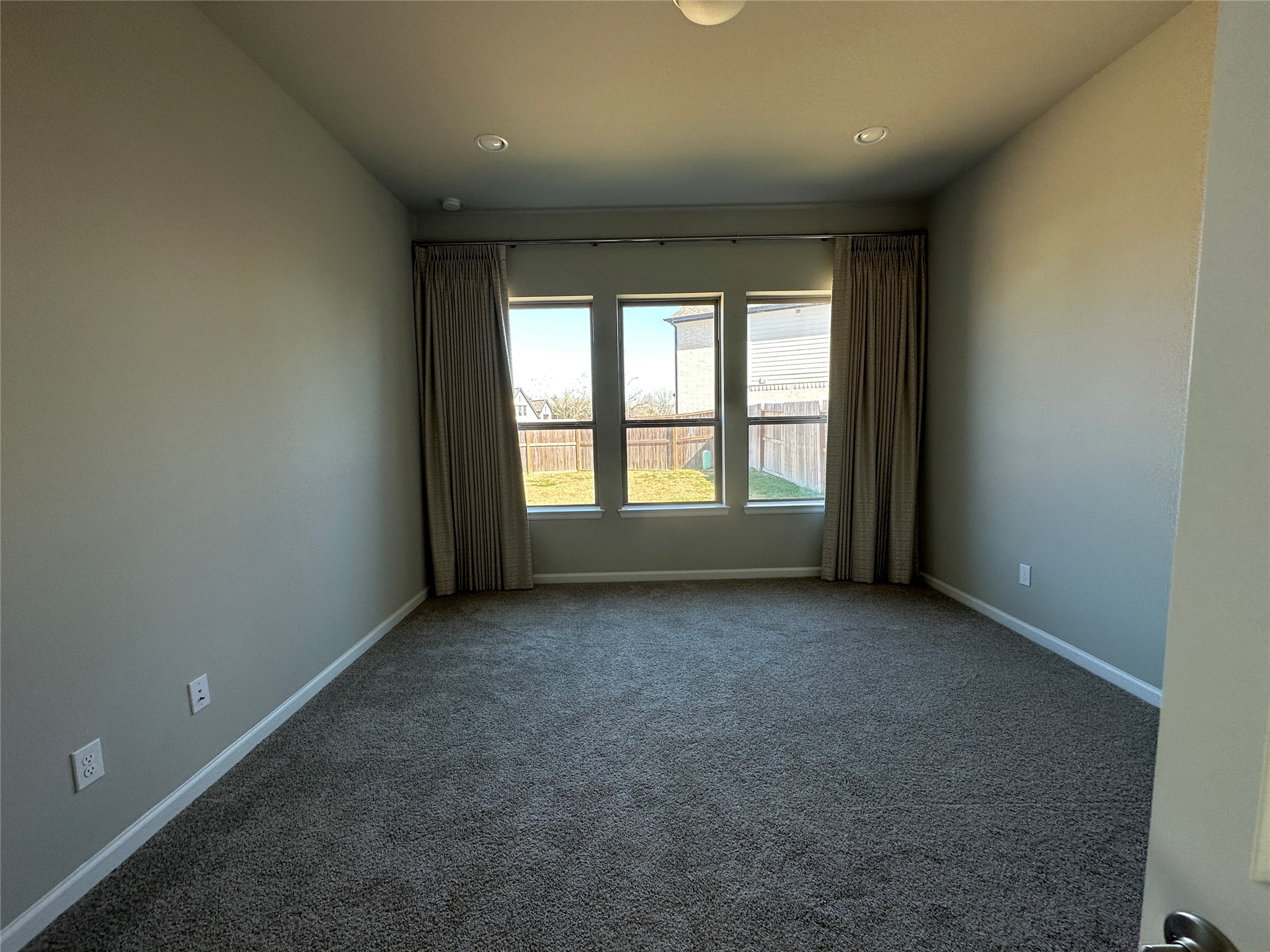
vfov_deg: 85.7
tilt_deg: -2.4
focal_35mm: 14
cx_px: 635
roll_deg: +0.5
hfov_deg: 102.1
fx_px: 514
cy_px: 476
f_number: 2.2
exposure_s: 1/99
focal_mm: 2.22
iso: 50
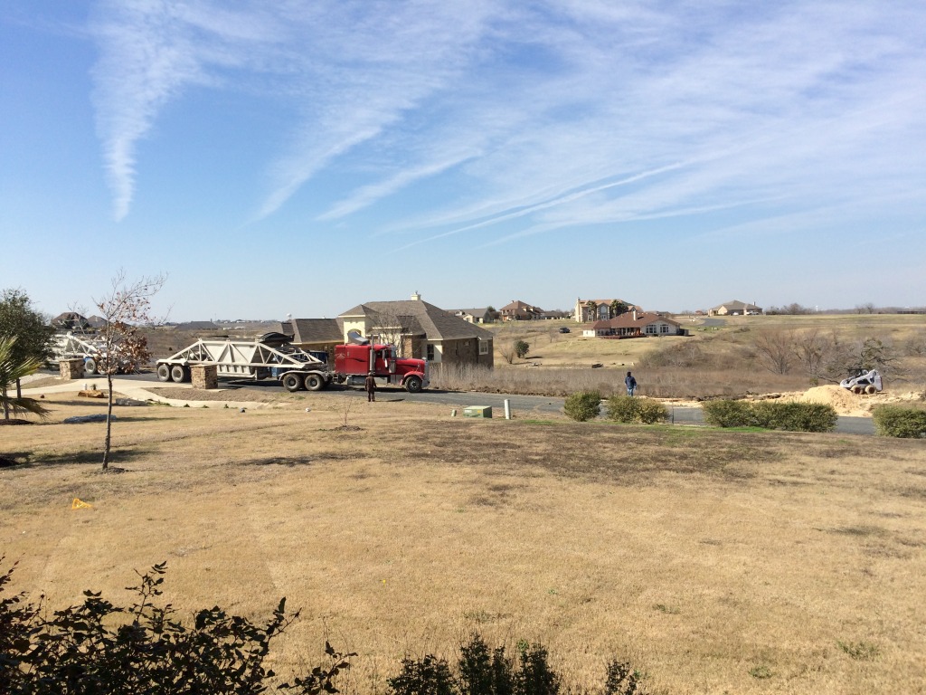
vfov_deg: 48.2
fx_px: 776
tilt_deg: -2.5
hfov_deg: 61.7
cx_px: 463
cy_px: 348
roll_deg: +2.0
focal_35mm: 29
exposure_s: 1/2283
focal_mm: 4.15
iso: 32
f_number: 2.2
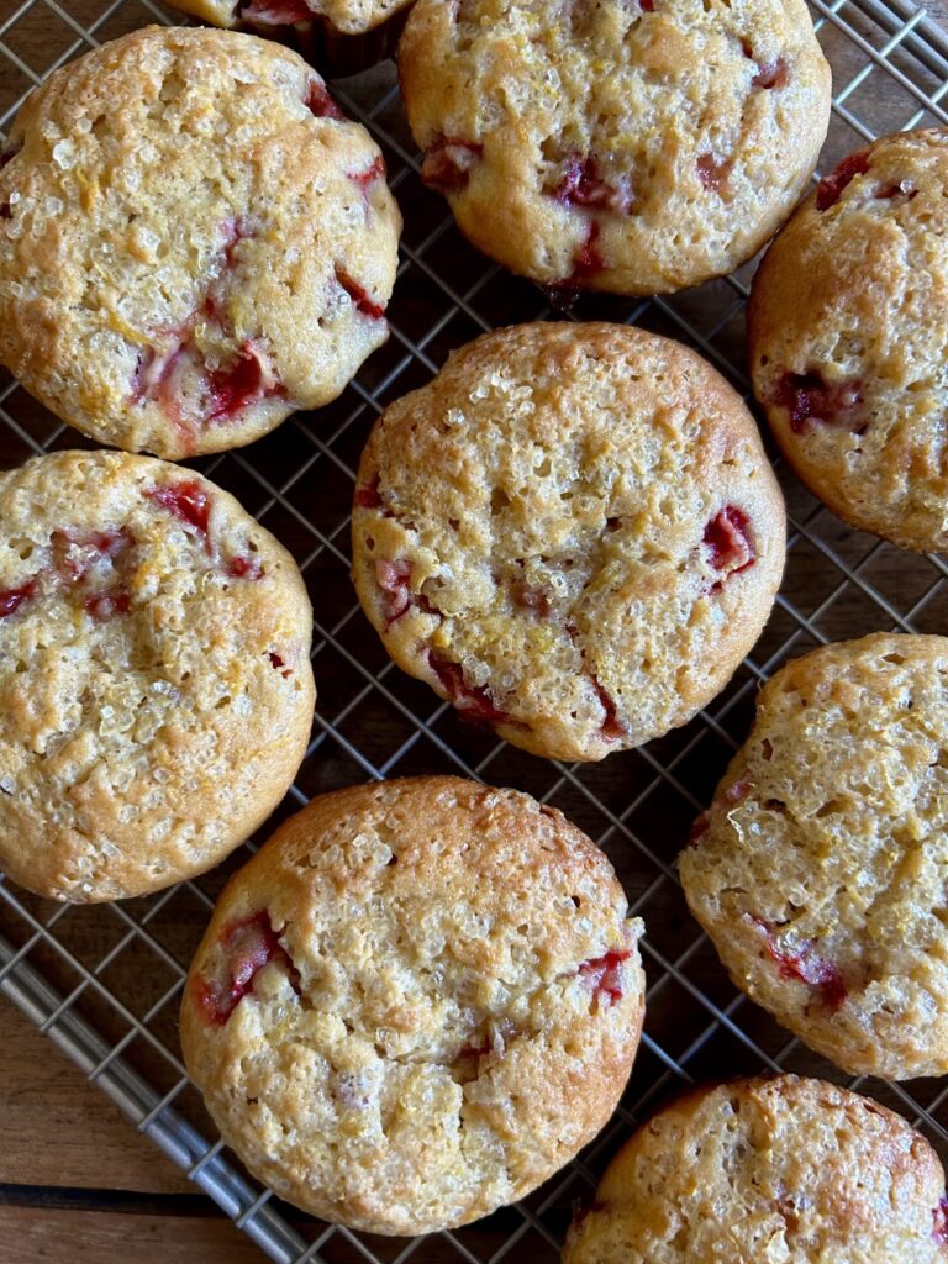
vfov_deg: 67.3
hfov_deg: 53.1
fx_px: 949
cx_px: 474
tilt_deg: -87.1
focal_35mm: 26
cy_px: 632
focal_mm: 5.7
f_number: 1.5
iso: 125
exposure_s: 1/86
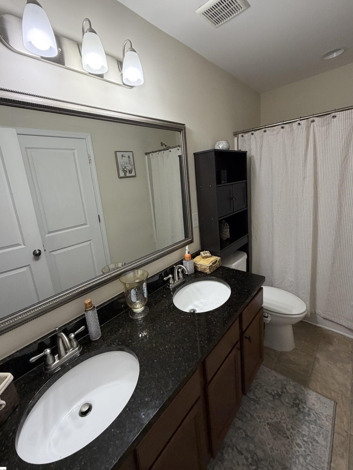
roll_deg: +5.3
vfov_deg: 98.1
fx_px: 204
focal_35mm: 15
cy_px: 222
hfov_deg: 81.8
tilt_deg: -12.2
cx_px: 175
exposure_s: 1/60
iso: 200
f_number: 2.2
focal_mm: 2.22
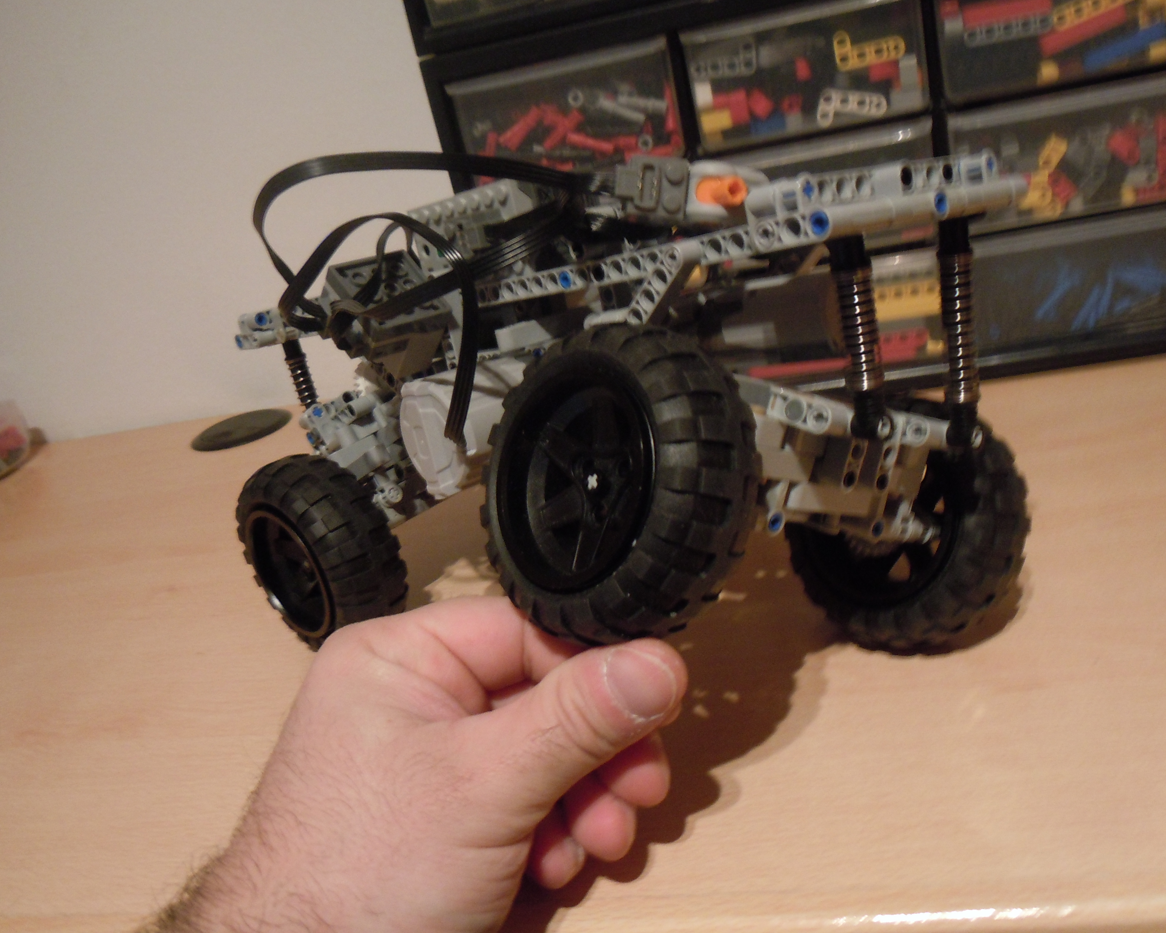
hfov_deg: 55.7
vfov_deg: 45.8
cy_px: 458
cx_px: 573
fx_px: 1104
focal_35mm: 32
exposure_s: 1/6
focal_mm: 5.4
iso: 400
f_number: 3.5
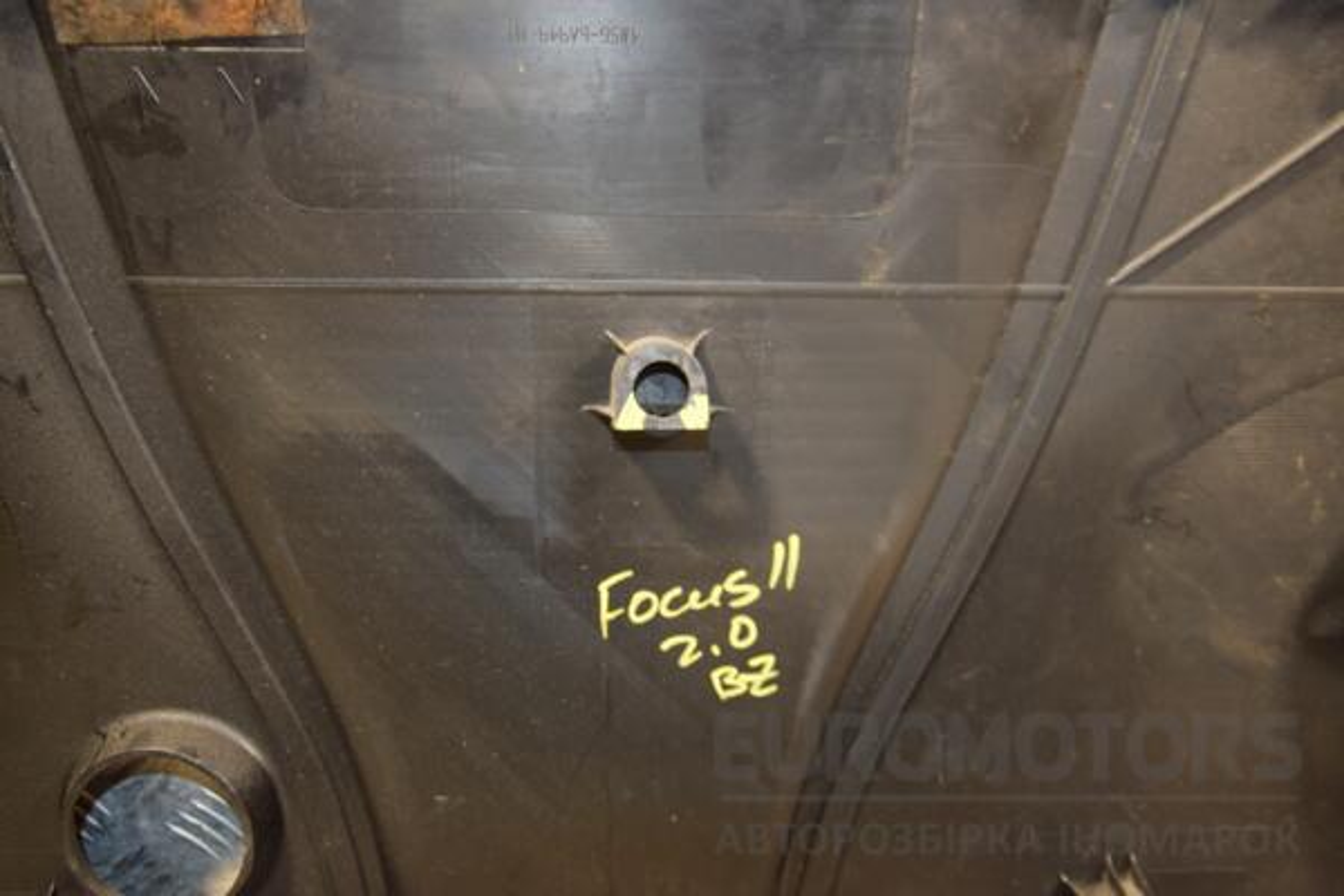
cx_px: 672
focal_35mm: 32
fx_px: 1176
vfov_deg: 41.7
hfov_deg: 59.5
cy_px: 448
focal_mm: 21
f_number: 5
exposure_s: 1/80
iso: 800
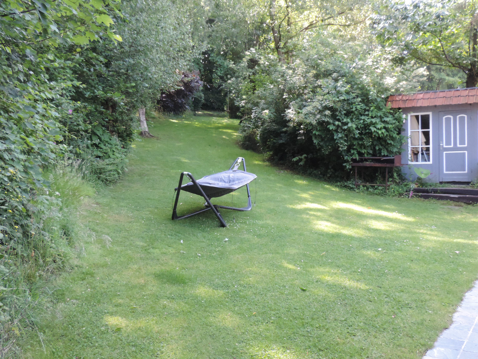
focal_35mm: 35
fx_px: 483
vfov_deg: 40.7
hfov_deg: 52.6
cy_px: 180
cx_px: 239
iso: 800
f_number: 3.3
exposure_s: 1/250
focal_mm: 6.2
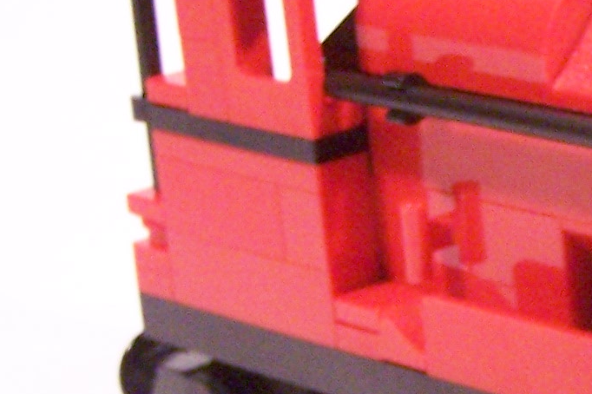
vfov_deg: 8.1
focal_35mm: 169
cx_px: 957
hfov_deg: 11.5
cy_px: 322
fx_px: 2778
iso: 400
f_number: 3.2
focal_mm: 7.1
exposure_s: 1/30
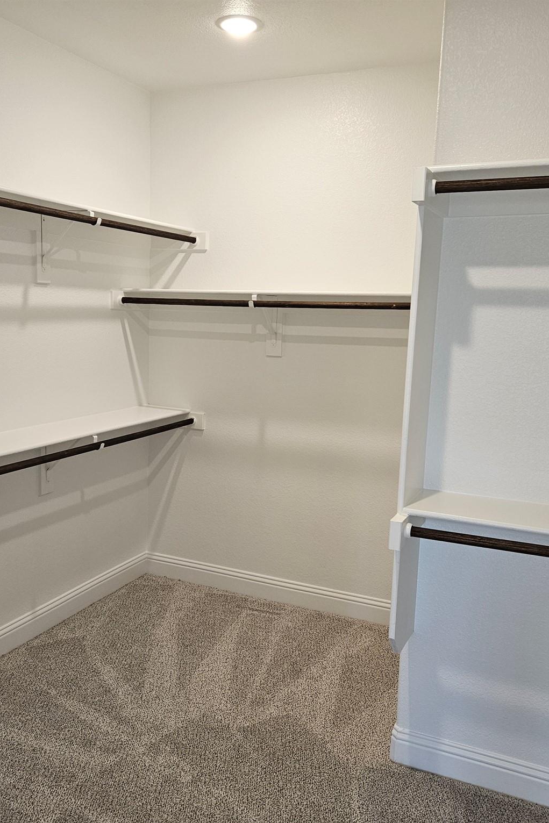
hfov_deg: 41.1
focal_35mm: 32
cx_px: 256
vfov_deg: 58.7
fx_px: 732
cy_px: 412
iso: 160
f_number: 1.8
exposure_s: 1/120
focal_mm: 5.4
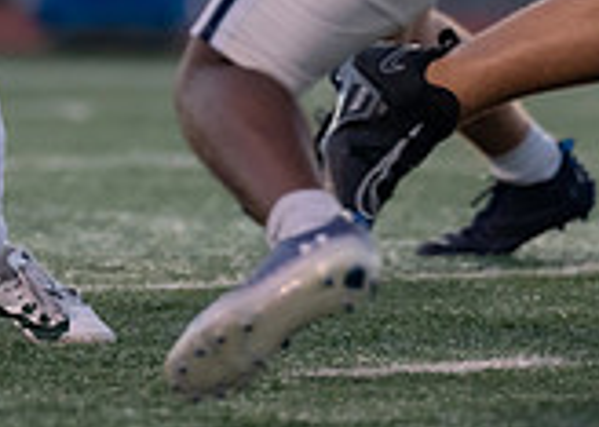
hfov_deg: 2.0
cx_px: 165
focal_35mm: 1008
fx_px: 17141
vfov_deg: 1.4
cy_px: -222
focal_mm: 200
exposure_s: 1/1000
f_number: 2.8
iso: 1250
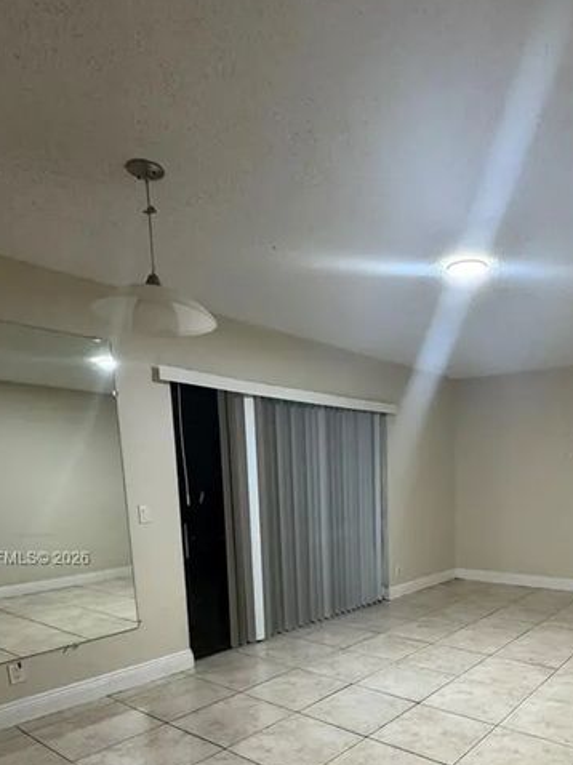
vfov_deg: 65.8
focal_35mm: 25
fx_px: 552
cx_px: 391
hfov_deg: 53.5
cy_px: 559
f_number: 2.2
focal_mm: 2.22
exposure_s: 1/60
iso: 320
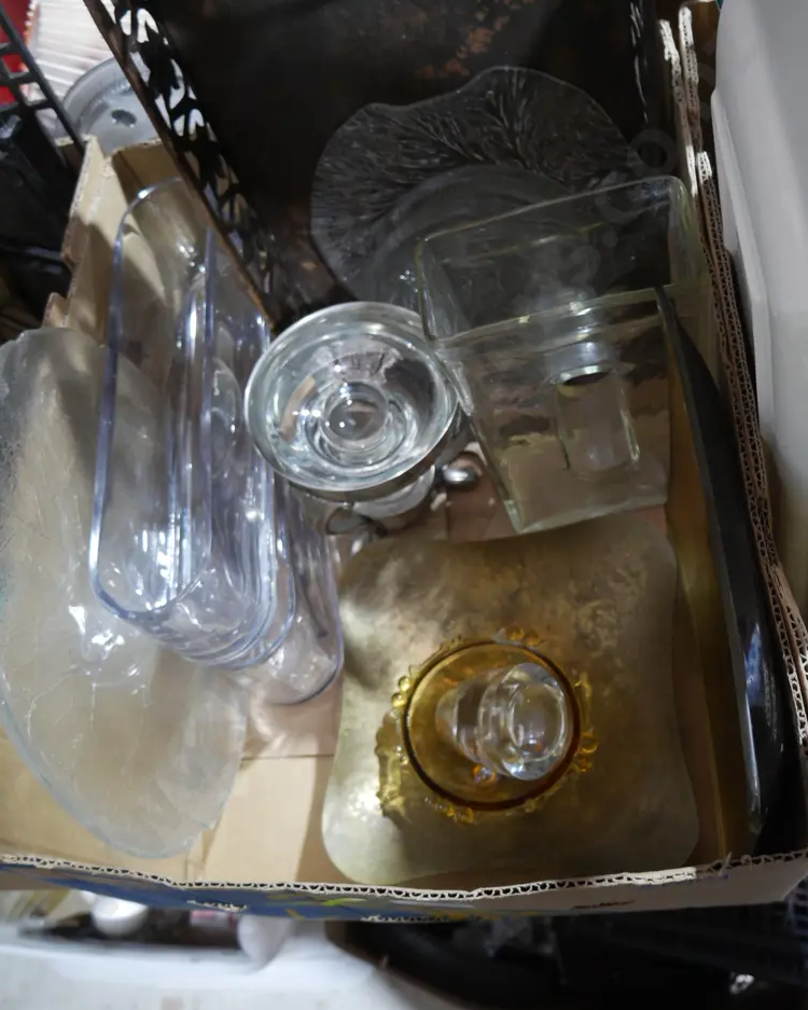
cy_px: 473
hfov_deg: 45.8
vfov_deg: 55.6
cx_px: 413
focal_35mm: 32
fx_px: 956
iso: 1600
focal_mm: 15
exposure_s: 1/60
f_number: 3.6
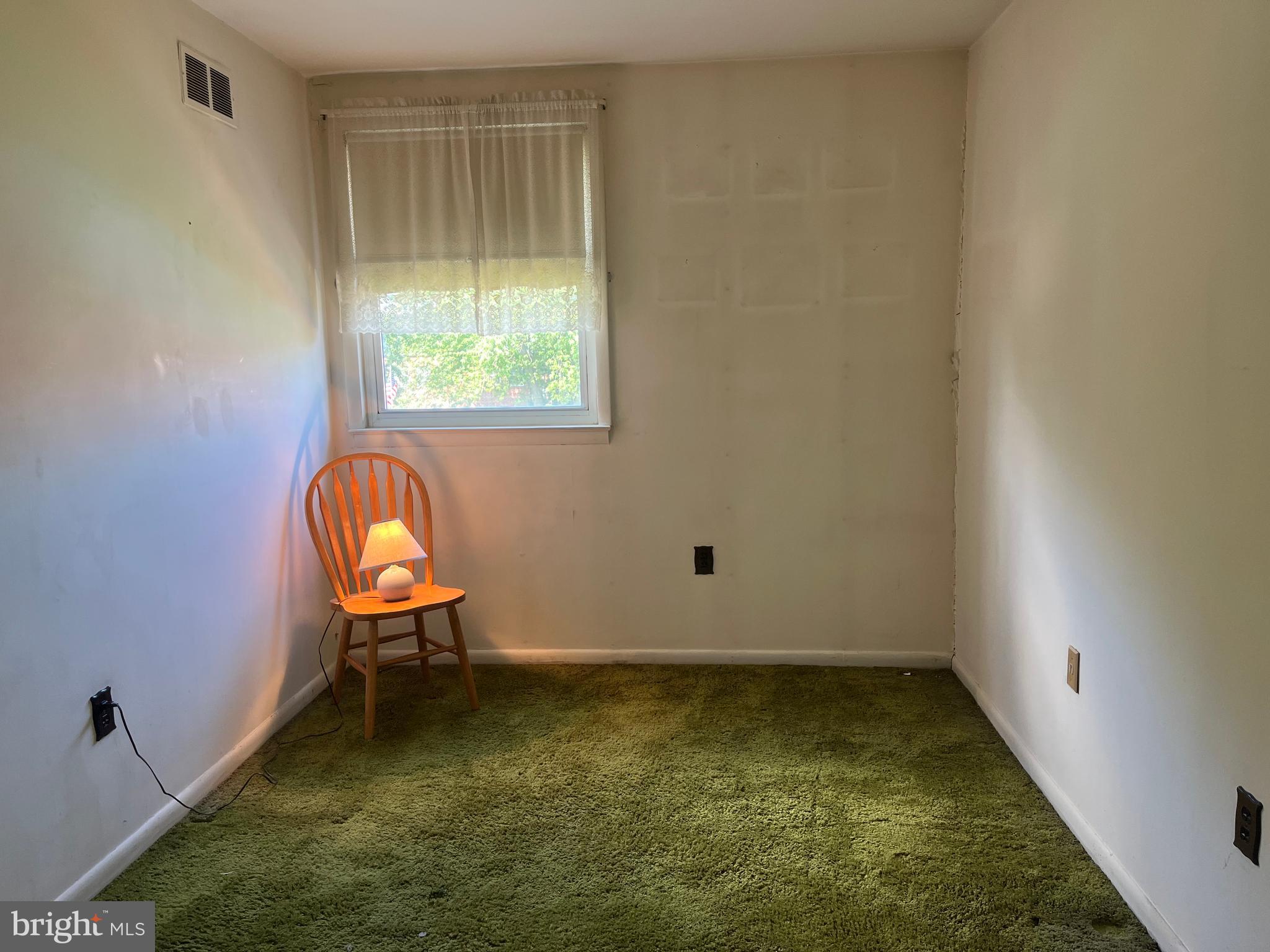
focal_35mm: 26
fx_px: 954
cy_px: 476
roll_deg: +1.1
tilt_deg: -7.8
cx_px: 635
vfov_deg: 53.1
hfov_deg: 67.3
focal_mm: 5.1
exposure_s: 1/60
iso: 80
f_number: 1.6
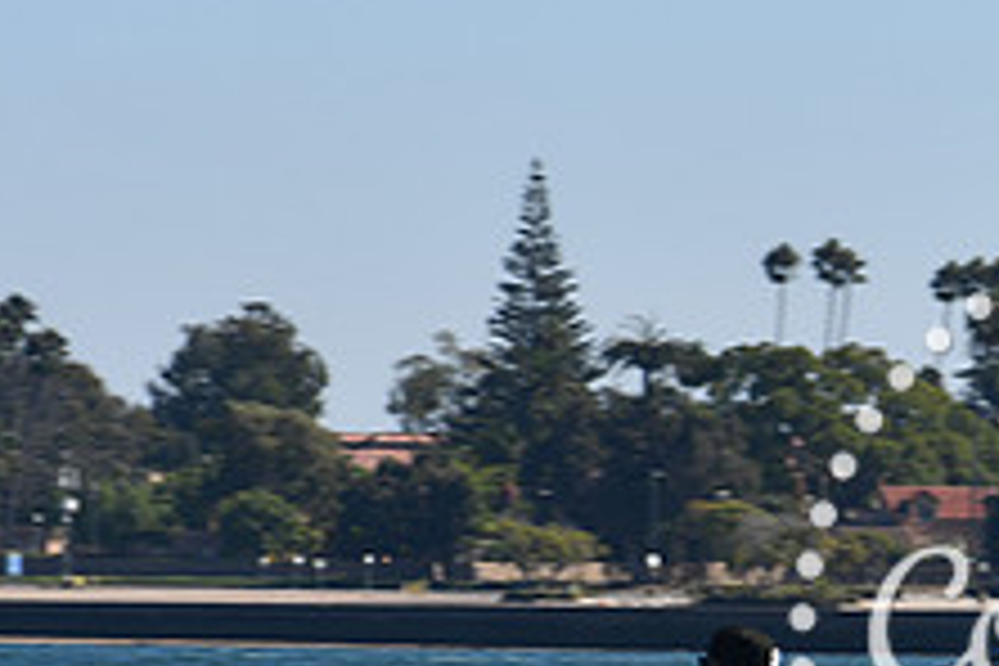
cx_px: 1220
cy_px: 641
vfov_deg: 2.9
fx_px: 13291
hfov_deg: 4.3
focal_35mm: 479
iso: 100
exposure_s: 1/400
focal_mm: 122
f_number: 10
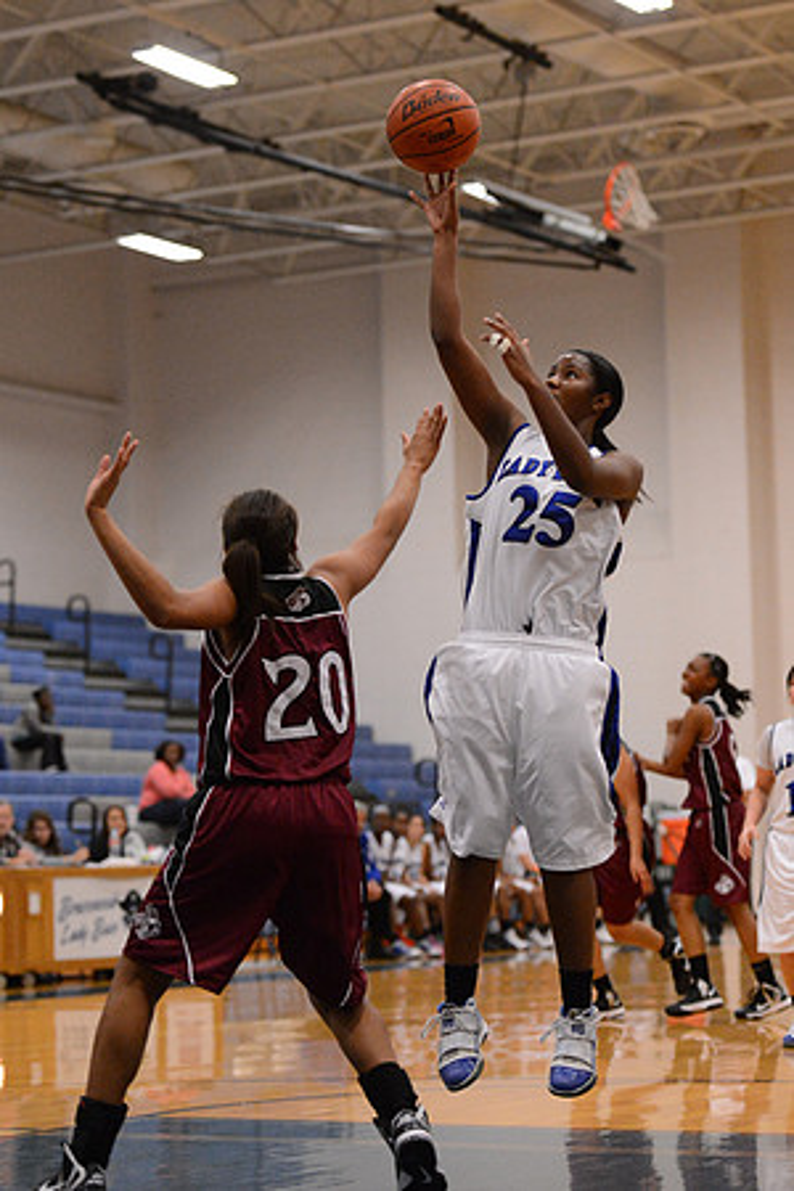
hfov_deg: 15.2
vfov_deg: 22.6
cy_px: 596
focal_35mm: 90
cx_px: 397
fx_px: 2977
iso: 10000
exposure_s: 1/800
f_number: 2.8
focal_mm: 90
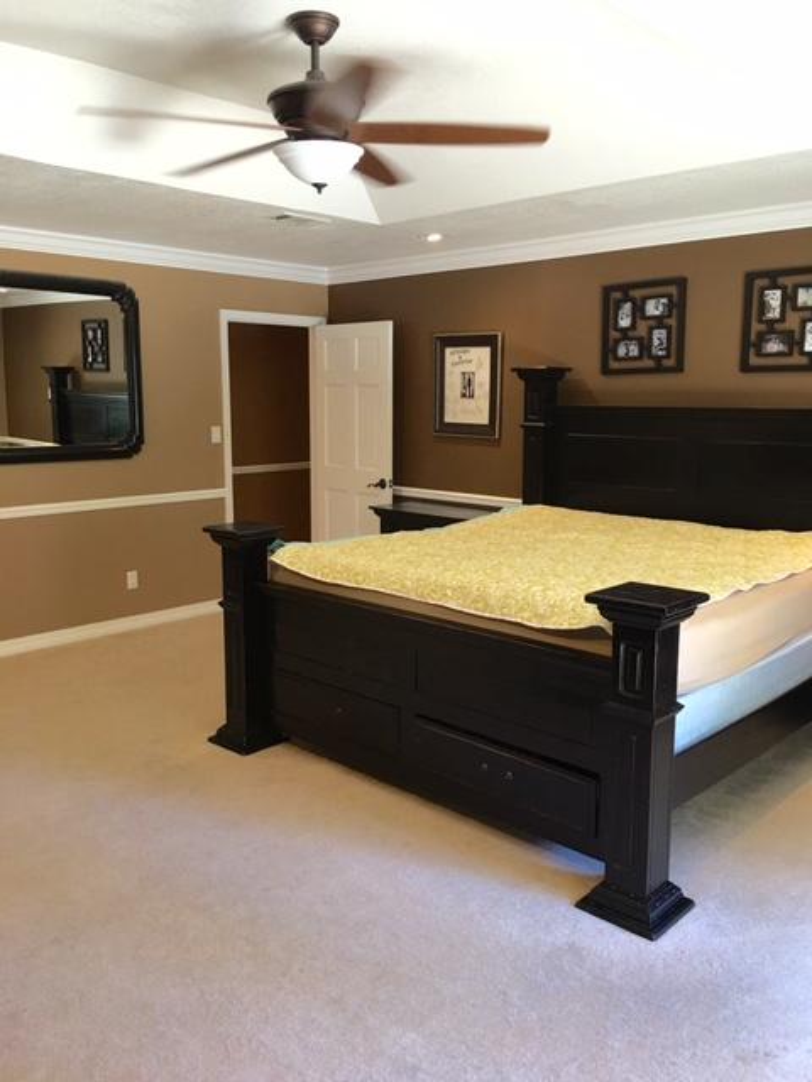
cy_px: 541
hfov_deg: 48.2
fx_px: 907
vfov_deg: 61.7
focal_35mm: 29
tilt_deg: -8.2
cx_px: 406
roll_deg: -0.8
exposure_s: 1/15
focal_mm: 4.15
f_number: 2.2
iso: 40
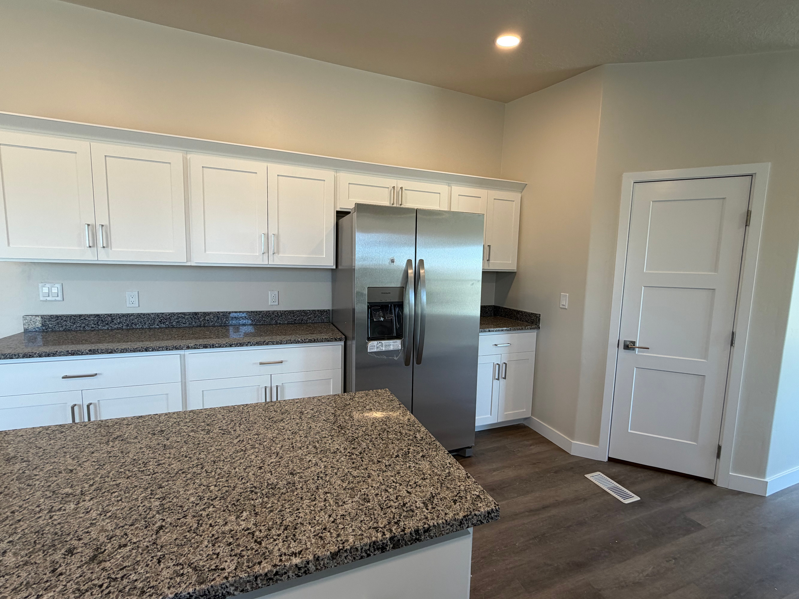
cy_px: 301
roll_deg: -1.9
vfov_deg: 81.8
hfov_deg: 98.2
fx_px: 346
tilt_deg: -6.4
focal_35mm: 15
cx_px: 399
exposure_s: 1/120
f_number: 2.2
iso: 100
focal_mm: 2.22
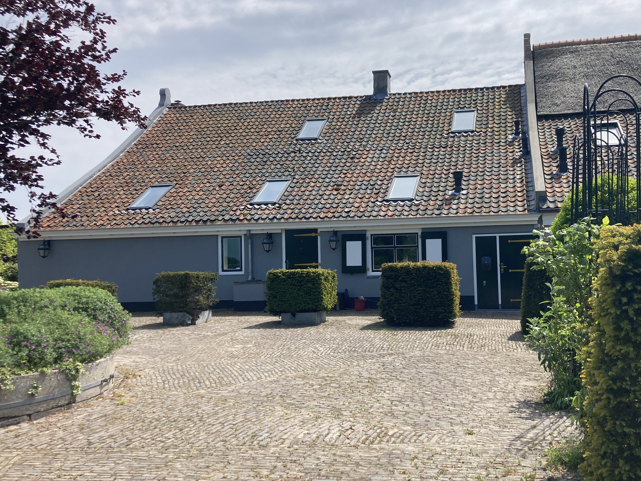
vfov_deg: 49.7
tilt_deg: +1.3
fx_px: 518
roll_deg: +1.6
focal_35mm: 28
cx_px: 320
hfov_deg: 63.4
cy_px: 240
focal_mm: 3.99
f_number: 1.8
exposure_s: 1/2433
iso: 20
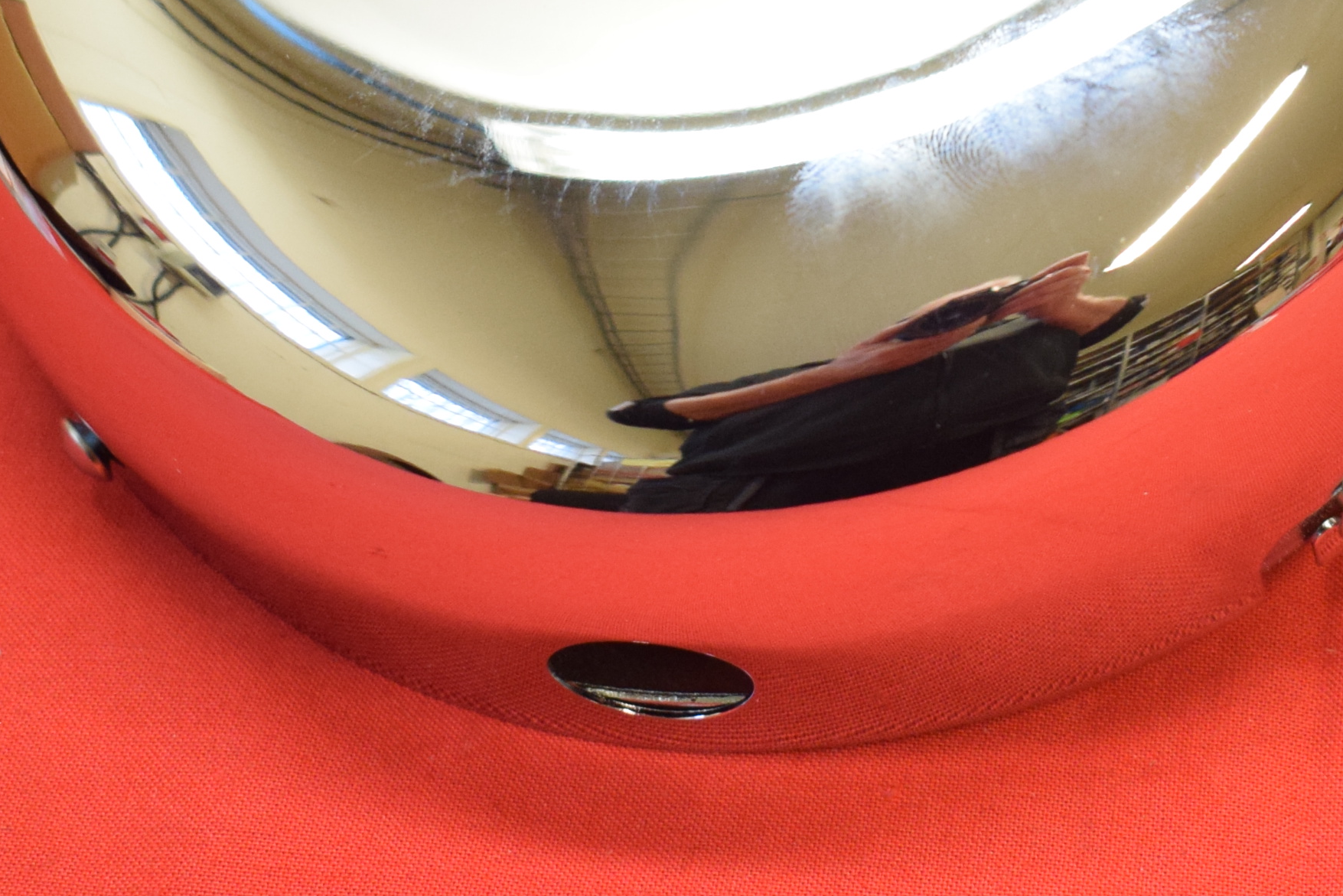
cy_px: 2
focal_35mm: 123
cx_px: 944
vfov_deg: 11.0
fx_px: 4589
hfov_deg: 16.6
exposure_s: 1/60
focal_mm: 32
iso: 1250
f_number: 5
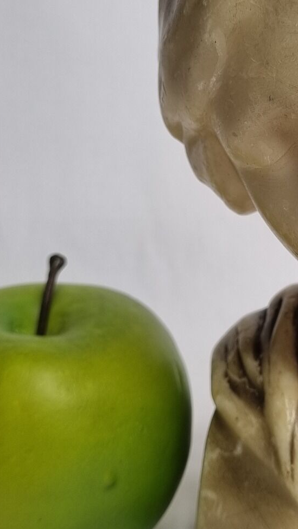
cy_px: 195
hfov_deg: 20.3
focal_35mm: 58
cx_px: 262
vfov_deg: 35.8
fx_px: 815
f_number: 1.8
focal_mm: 5.4
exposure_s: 1/196
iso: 50
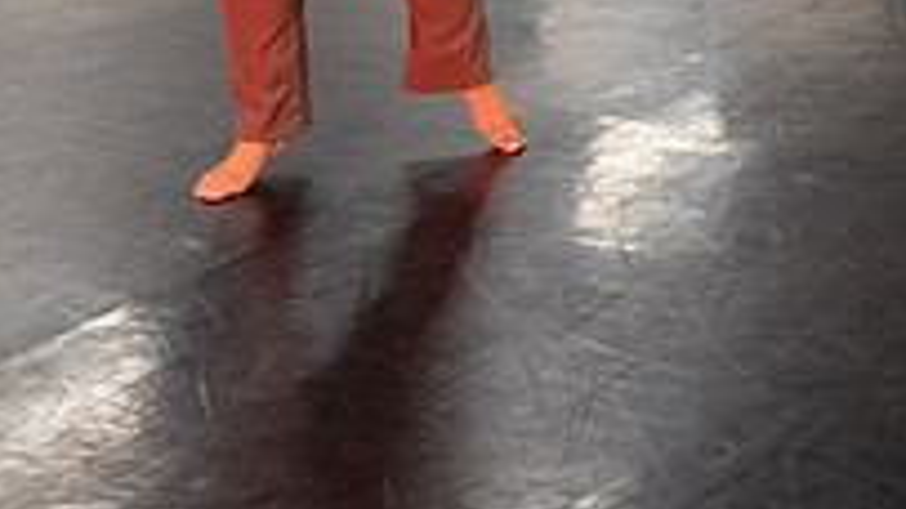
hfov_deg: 21.4
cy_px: -266
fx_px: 2305
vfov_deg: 12.0
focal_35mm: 96
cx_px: 928
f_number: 3.5
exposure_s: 1/160
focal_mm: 30
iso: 6400
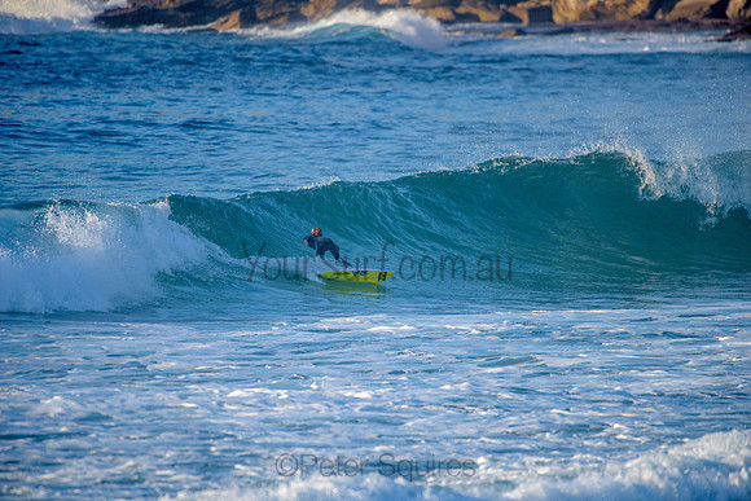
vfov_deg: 2.8
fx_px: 10433
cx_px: 376
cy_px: 250
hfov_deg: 4.1
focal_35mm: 500
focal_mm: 500
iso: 450
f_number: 5.6
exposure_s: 1/2000
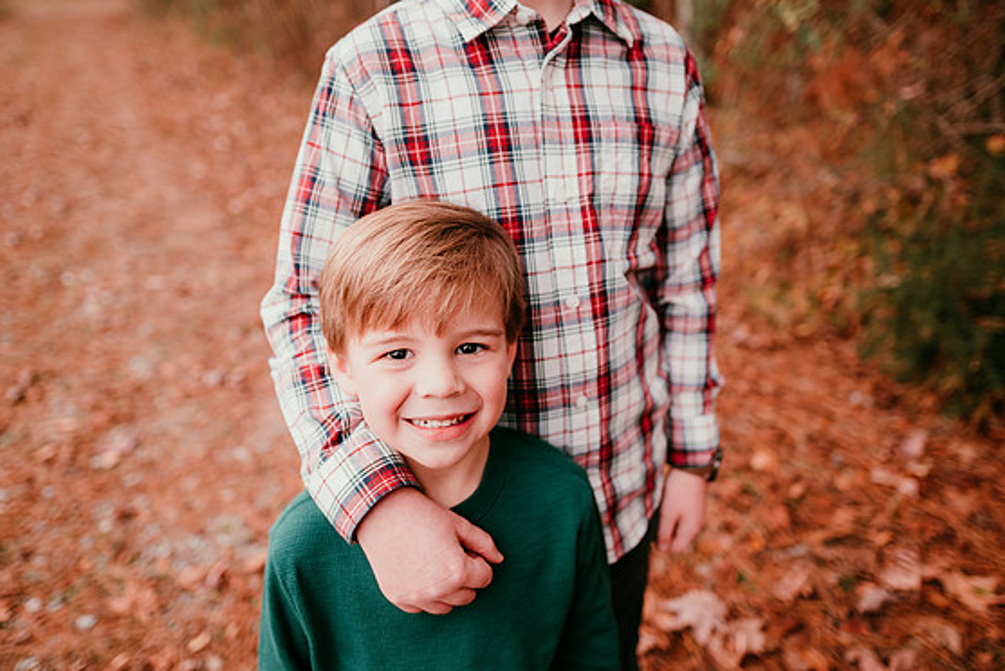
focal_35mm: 25
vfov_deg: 51.3
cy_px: 345
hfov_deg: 71.5
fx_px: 698
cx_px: 484
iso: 100
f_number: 2.2
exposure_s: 1/160
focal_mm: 24
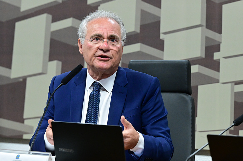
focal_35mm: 210
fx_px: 1415
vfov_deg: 6.5
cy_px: 80
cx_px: 122
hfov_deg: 9.8
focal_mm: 140
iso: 4000
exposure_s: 1/200
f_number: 4
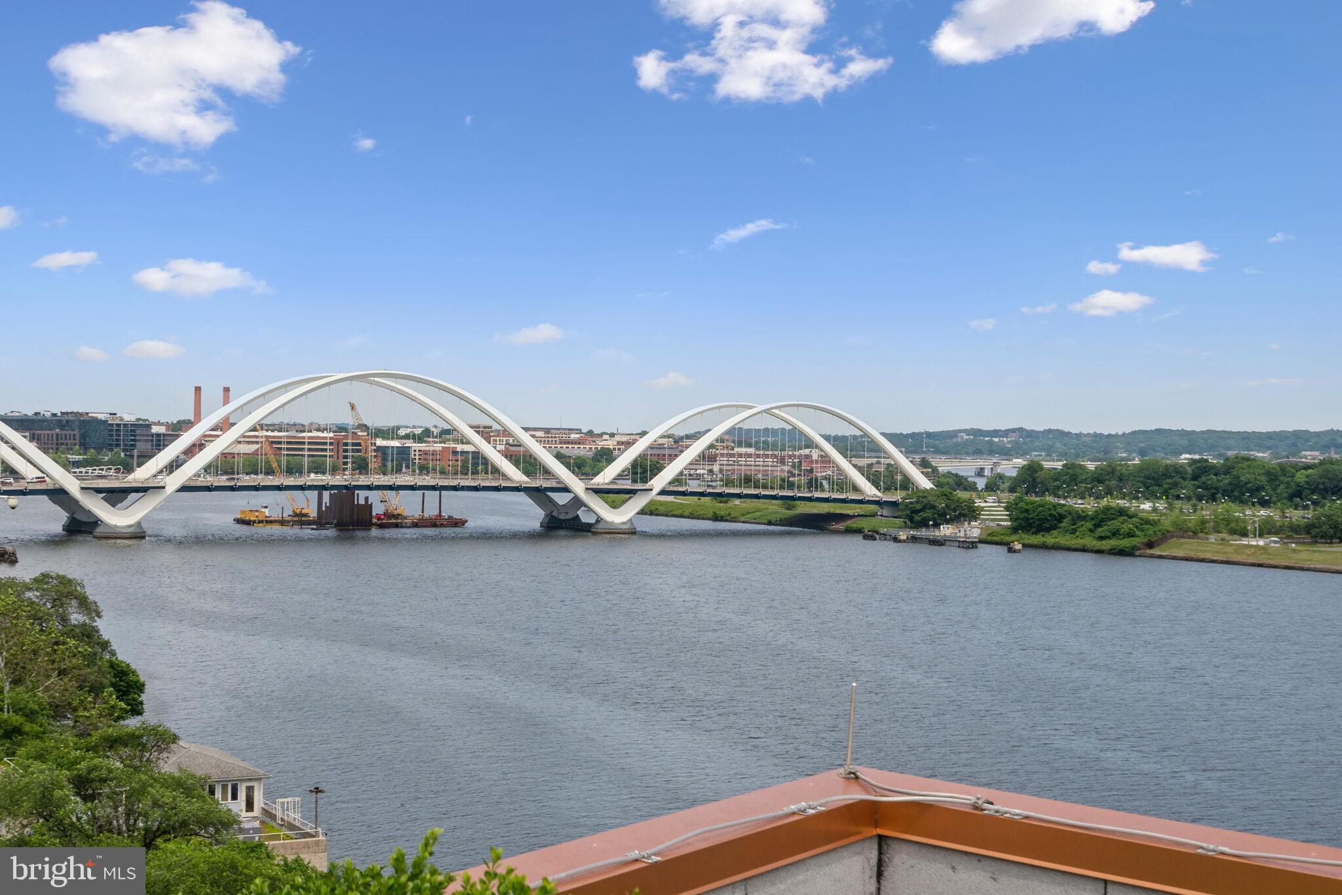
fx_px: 1939
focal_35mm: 52
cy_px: 448
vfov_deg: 26.0
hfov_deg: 38.2
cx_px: 671
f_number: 8
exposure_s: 1/800
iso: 200
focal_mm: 35
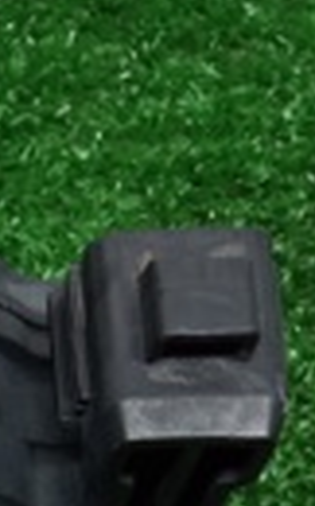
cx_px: -490
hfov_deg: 8.4
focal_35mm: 141
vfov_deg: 13.5
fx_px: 1941
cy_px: 882
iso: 267
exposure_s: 1/33.3
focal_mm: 3.79
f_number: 2.2
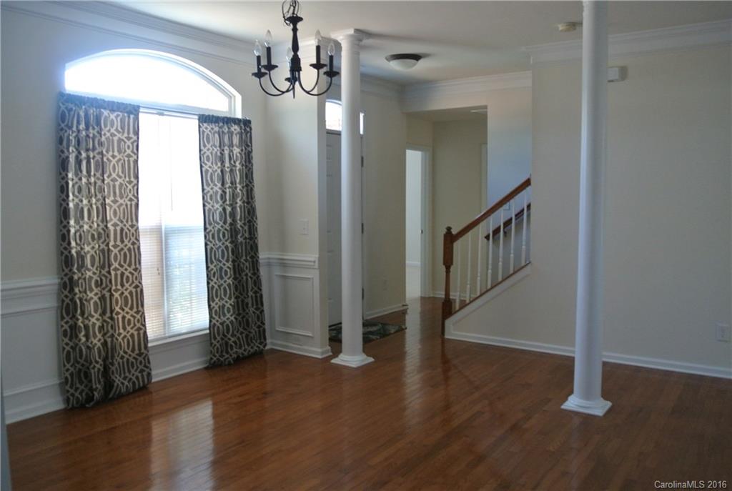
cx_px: 366
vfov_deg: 45.1
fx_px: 591
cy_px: 246
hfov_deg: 63.6
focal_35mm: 29
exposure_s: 1/60
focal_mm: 11
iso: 400
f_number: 3.5
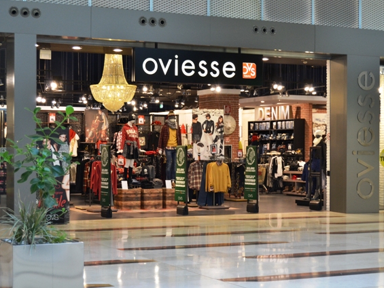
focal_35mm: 74
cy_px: 144
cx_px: 200
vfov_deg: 20.0
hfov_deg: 26.5
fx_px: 816
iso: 800
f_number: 5.3
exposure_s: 1/60
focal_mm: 45
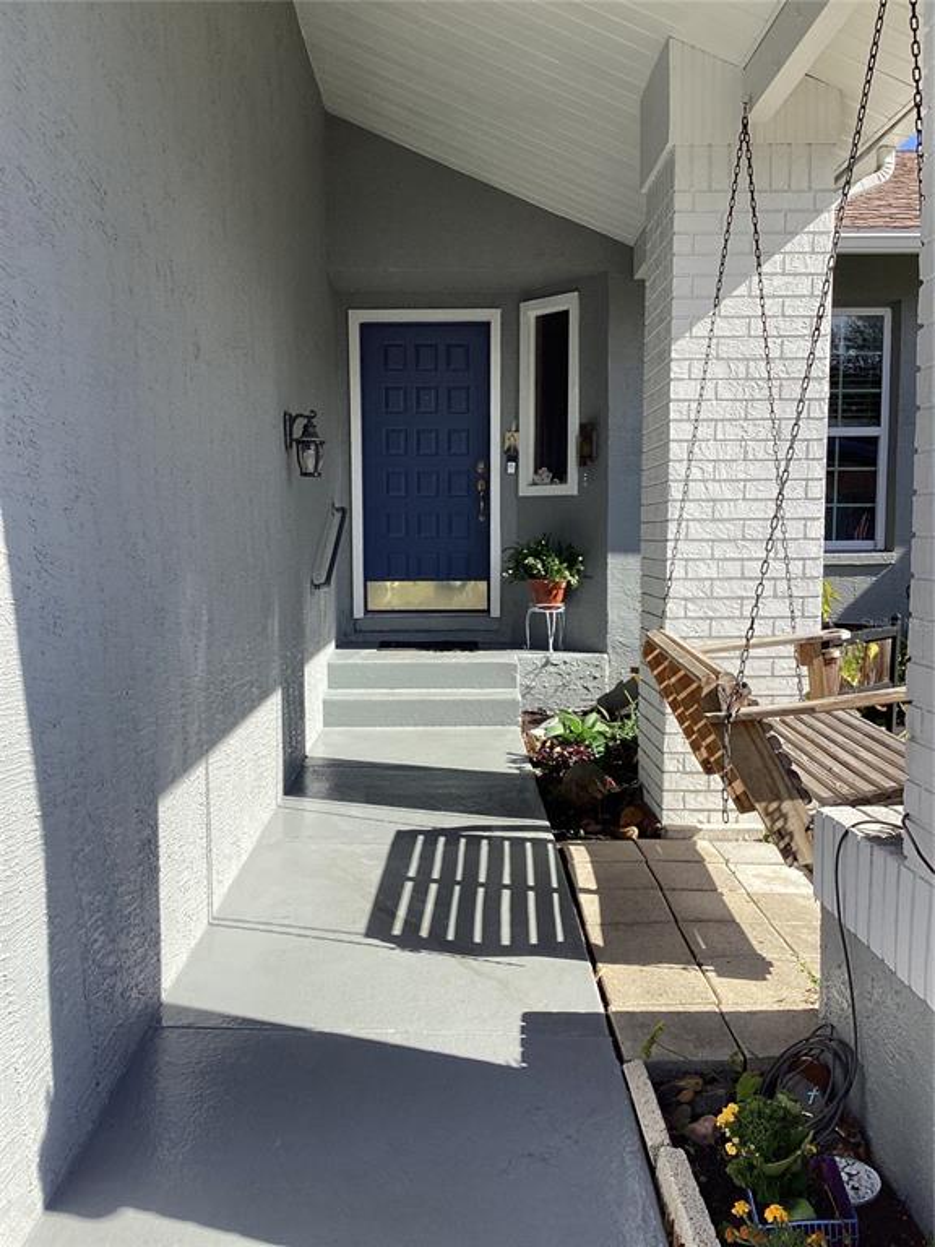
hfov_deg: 45.4
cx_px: 468
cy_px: 624
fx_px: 1116
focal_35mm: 31
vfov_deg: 58.4
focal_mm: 3.3
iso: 25
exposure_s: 1/916
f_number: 2.4
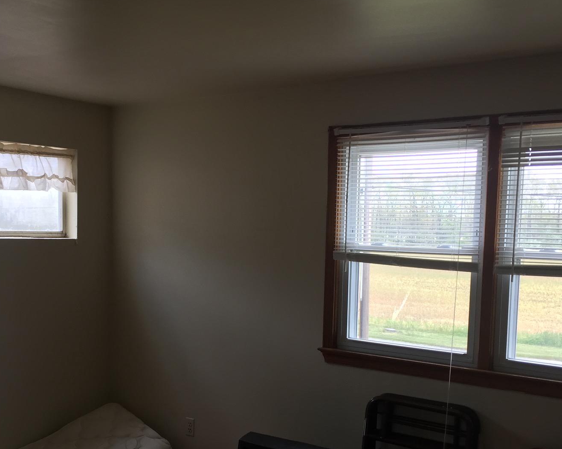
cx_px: 246
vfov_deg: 33.8
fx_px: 732
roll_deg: -1.8
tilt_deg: -5.1
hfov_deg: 41.9
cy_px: 301
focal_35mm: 44
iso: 40
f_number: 2.2
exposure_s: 1/120
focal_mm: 4.15
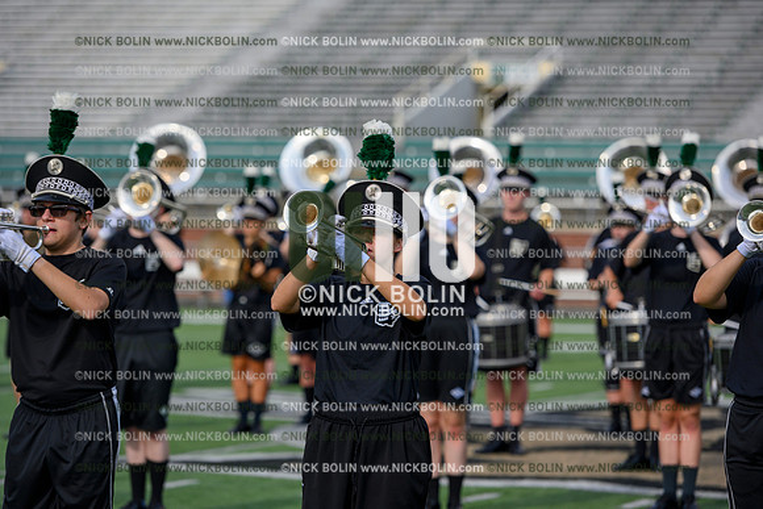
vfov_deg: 8.1
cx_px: 382
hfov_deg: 12.1
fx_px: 3604
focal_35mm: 170
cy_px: 254
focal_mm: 170
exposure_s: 1/1600
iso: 100
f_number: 4
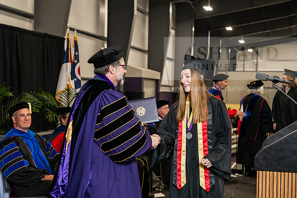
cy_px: 99
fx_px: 512
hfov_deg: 32.4
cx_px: 148
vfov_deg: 21.9
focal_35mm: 62
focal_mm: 62
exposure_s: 1/200
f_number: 5
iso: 2500
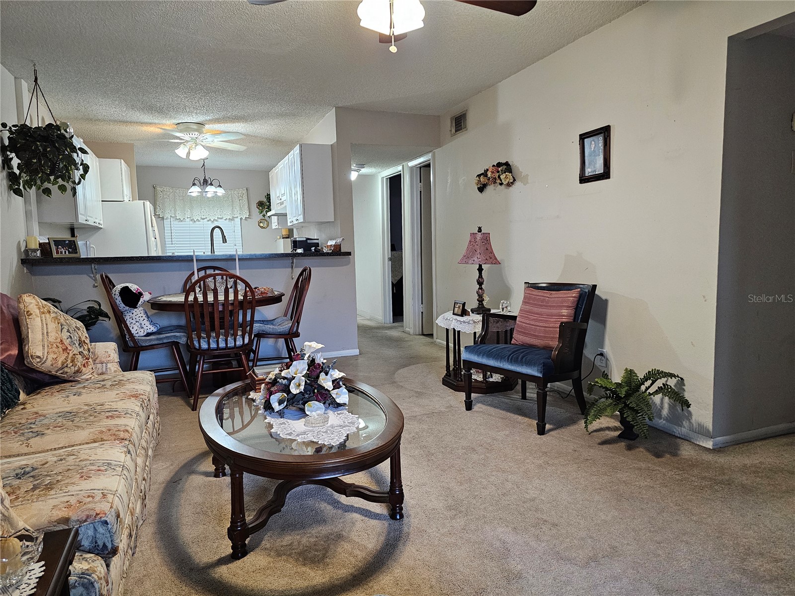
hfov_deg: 73.9
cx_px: 398
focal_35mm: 23
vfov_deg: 58.9
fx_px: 528
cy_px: 298
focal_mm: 6.3
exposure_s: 1/120
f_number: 1.7
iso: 500
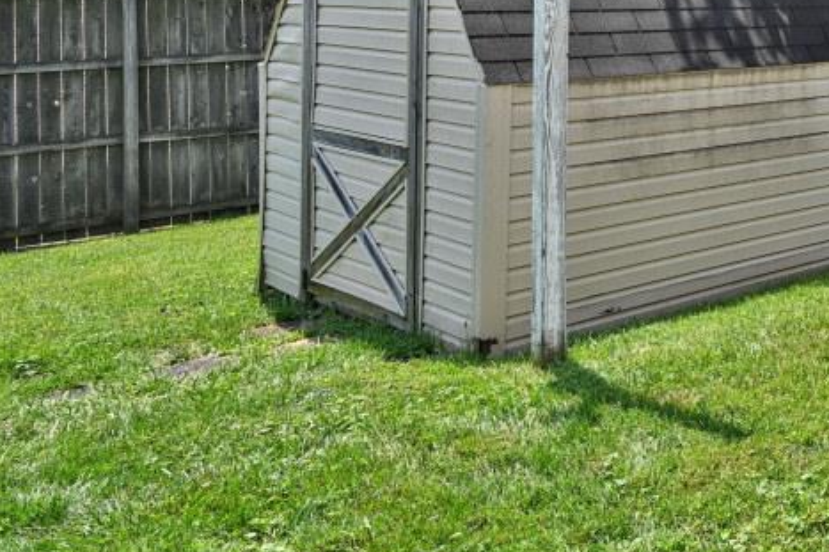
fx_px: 1036
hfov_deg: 30.2
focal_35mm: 45
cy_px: -46
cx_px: 1173
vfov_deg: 27.5
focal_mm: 14
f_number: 6.3
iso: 100
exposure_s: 1/320
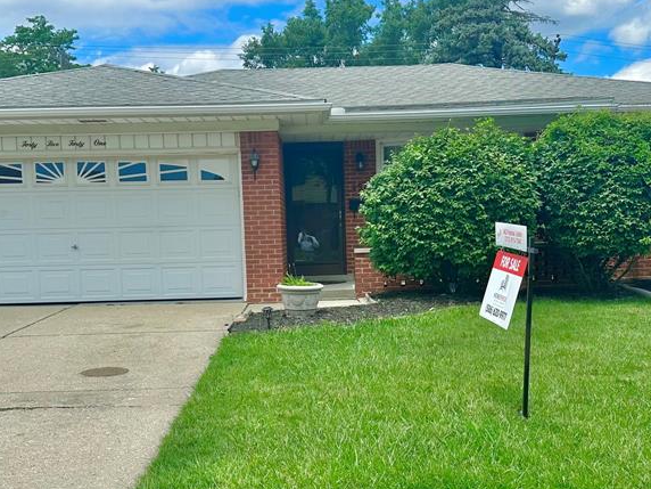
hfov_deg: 43.9
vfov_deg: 33.4
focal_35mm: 43
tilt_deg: -5.8
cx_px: 323
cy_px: 319
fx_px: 809
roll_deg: +1.2
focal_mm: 6.86
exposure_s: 1/6623
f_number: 1.78
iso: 80
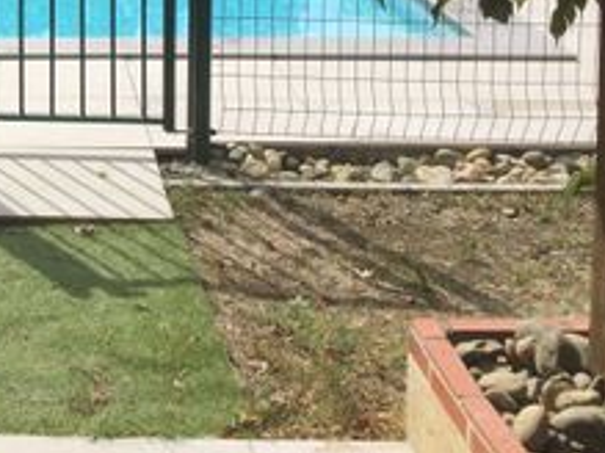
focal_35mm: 85
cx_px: -94
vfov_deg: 16.3
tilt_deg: -4.8
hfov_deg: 21.6
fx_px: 1485
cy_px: -157
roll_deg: -0.1
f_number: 2.4
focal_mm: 3.3
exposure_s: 1/1456
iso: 25
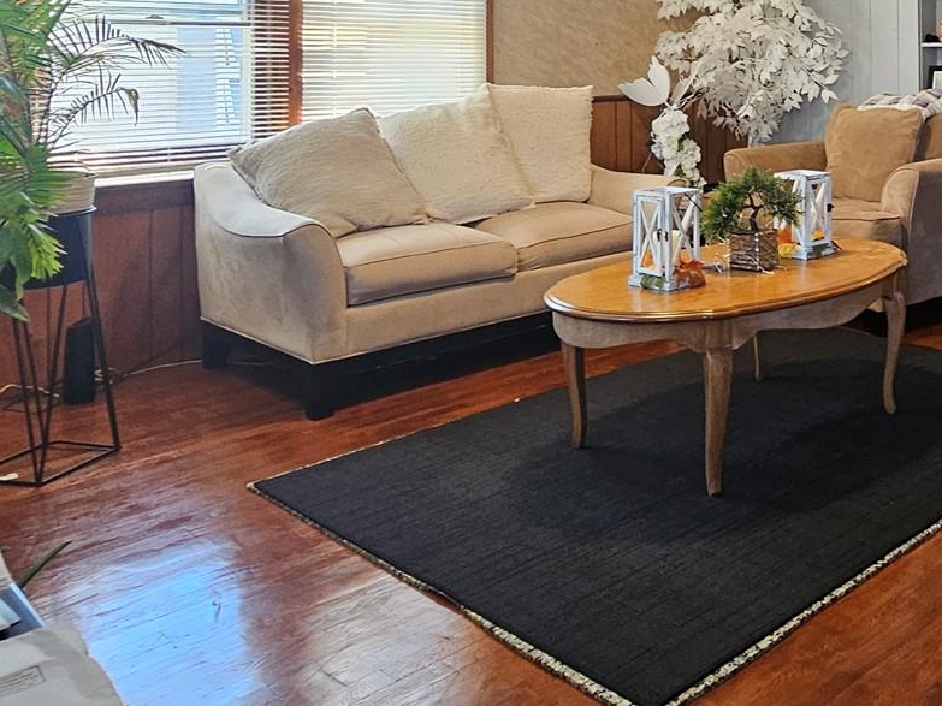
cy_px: 37
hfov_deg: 49.1
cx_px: 820
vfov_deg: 38.2
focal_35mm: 34
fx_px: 925
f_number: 2.2
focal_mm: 2.2
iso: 200
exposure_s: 1/60
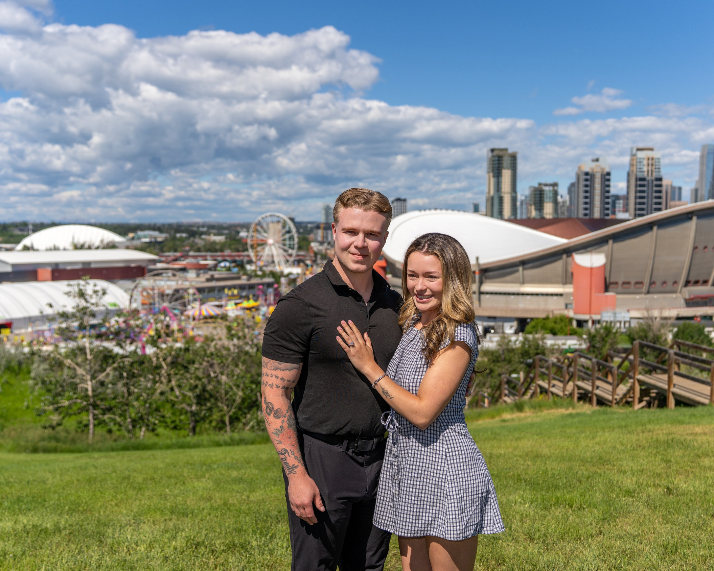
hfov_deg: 54.1
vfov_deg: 44.5
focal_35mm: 33
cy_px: 285
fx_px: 697
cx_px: 395
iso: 50
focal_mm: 29
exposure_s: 1/1600
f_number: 3.2
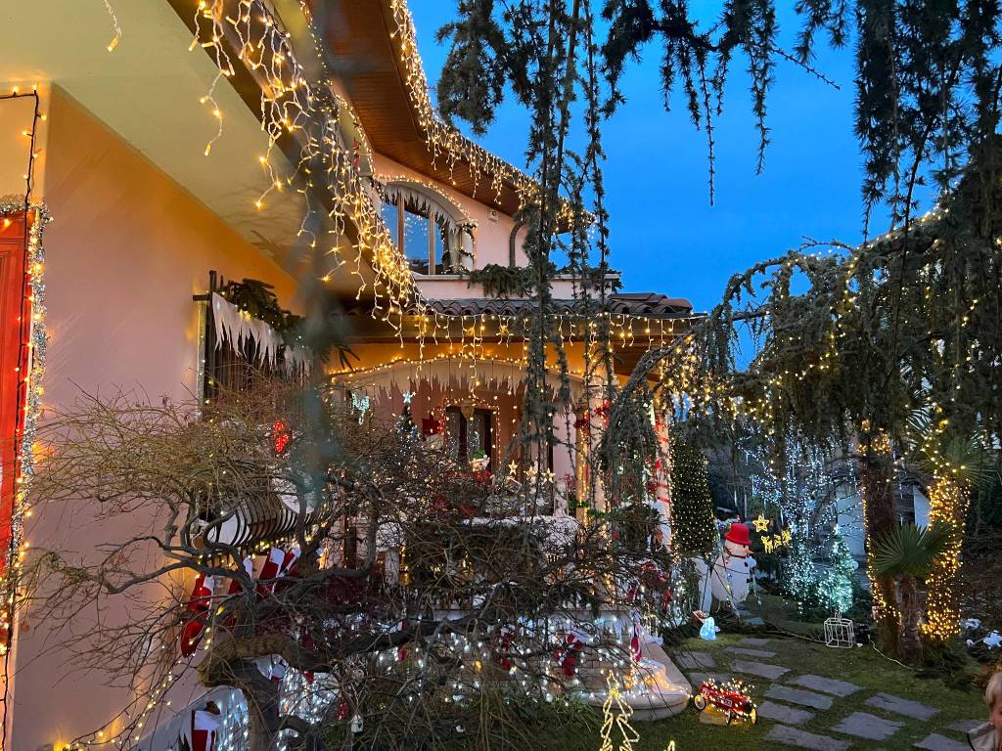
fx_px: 753
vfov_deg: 53.1
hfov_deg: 67.3
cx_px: 501
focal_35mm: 26
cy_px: 376
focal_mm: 5.7
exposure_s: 1/50
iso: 250
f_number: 1.5
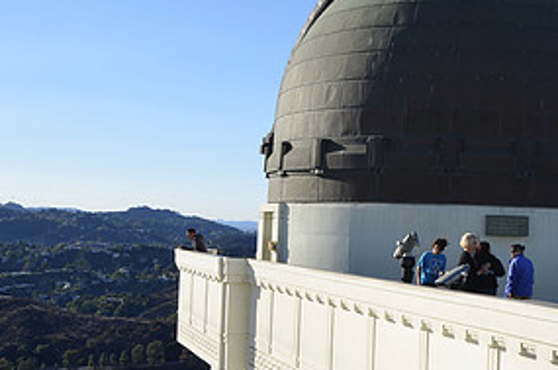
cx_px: 480
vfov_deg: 24.5
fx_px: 851
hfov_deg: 34.7
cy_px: 161
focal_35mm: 55
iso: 100
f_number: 8
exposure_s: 1/250
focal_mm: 18
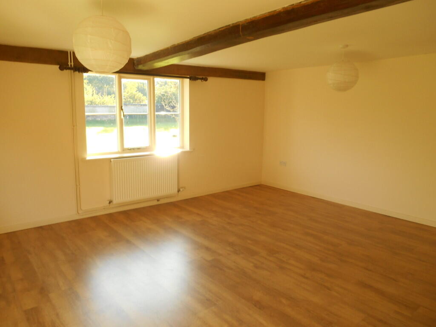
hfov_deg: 67.3
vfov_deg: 53.1
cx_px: 218
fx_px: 327
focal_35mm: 26
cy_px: 164
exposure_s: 1/30
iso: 80
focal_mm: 4.7
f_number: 3.4
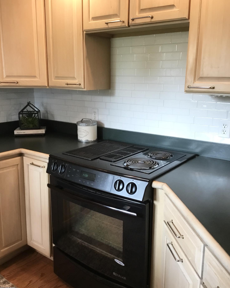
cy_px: 141
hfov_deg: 44.5
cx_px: 114
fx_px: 281
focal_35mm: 33
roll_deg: +0.1
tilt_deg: -14.3
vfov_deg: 54.2
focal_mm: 3.3
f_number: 2.4
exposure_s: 1/30
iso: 100
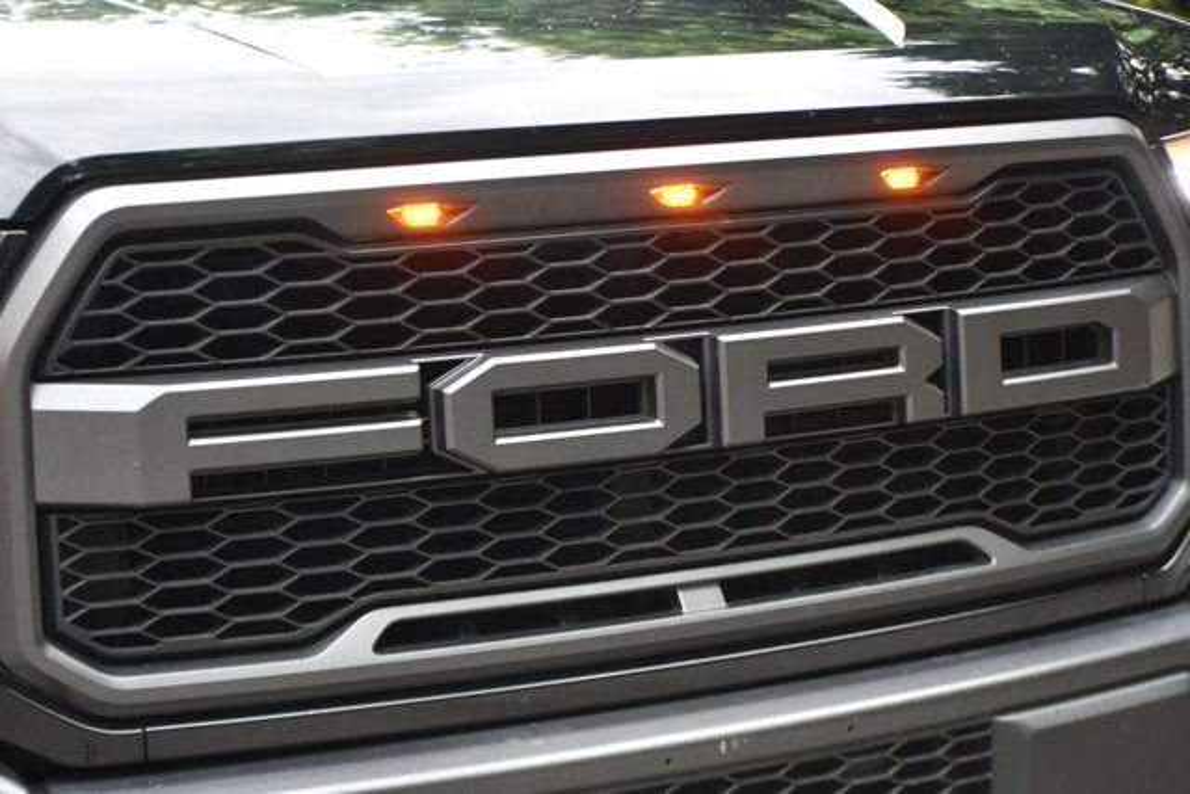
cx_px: 595
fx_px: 3471
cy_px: 397
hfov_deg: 19.5
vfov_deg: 13.0
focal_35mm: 105
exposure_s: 1/125
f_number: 4.5
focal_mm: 70
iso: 900
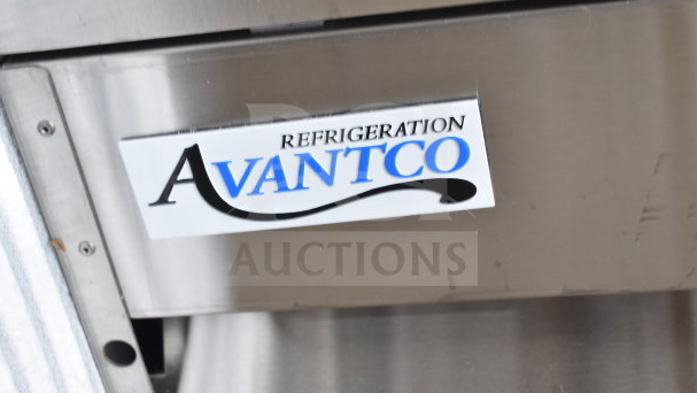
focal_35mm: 60
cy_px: 195
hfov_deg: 34.9
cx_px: 348
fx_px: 1109
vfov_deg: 20.1
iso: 640
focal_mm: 38
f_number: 4.8
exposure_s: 1/60
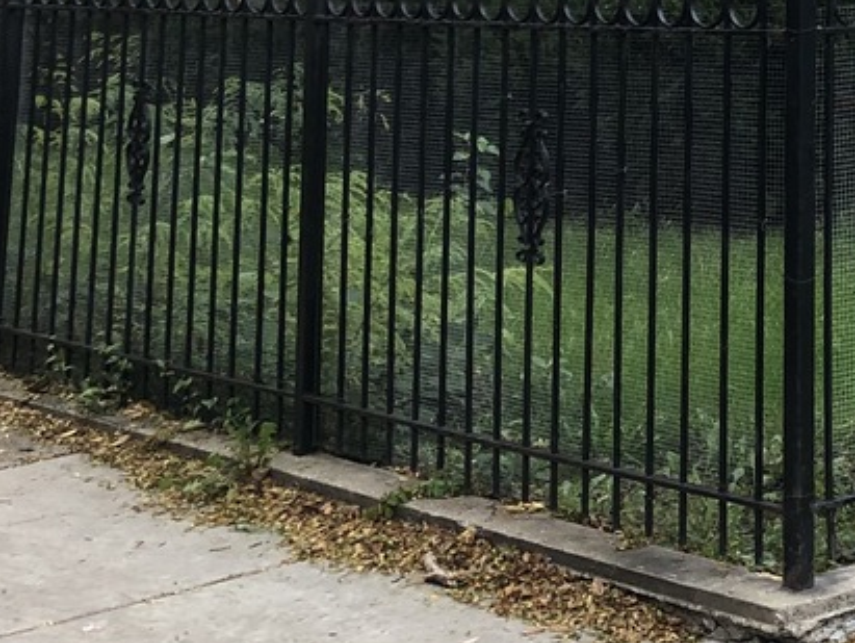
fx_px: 2423
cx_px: 1190
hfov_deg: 18.3
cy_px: -300
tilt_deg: +5.2
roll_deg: +0.6
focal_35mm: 98
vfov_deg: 14.2
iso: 32
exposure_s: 1/60
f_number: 1.8
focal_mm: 4
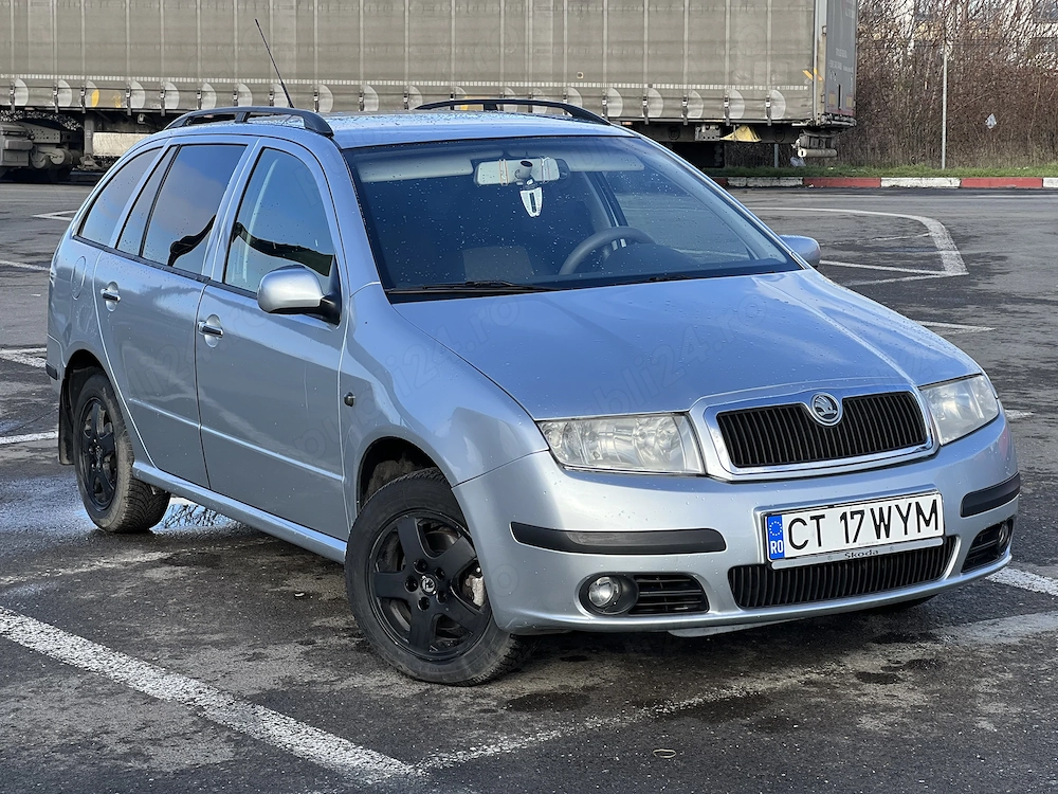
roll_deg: +0.8
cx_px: 529
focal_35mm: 77
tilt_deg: -7.6
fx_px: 2353
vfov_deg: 19.1
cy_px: 397
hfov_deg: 25.3
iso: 25
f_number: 2.8
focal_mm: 9
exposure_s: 1/234
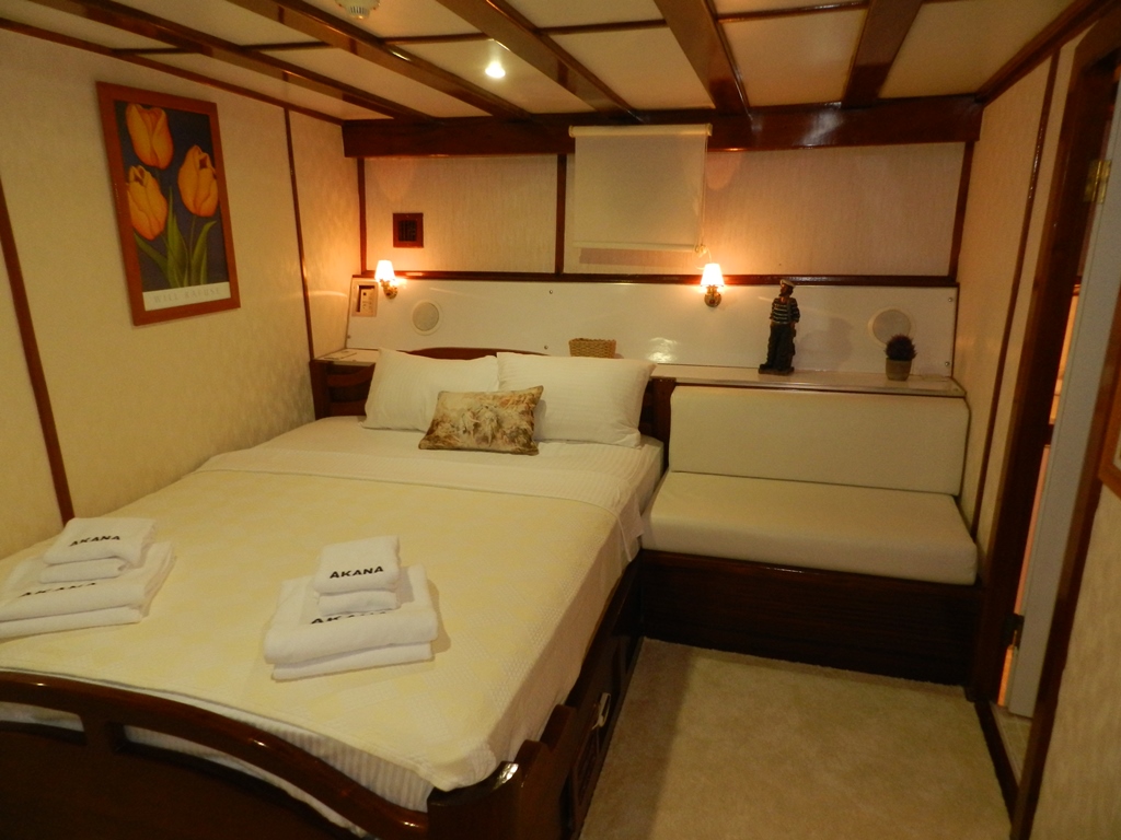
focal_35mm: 23
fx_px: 745
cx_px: 560
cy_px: 420
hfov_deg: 73.9
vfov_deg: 58.9
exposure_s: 1/8
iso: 400
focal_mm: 4
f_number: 3.4
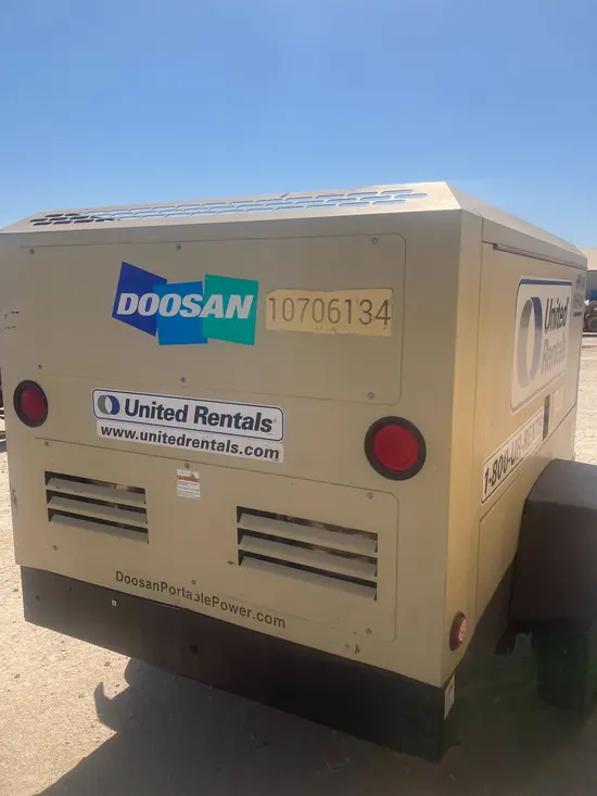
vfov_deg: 63.4
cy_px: 398
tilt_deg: -10.3
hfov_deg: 49.8
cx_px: 298
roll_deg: +0.2
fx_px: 644
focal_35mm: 28
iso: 32
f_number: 1.8
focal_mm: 3.99
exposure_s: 1/2315
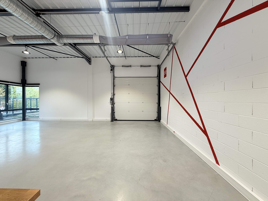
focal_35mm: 14
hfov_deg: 102.1
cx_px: 134
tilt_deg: +0.0
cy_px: 100
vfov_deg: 85.7
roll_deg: +0.0
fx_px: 108
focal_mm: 2.22
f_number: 2.2
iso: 100
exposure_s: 1/100
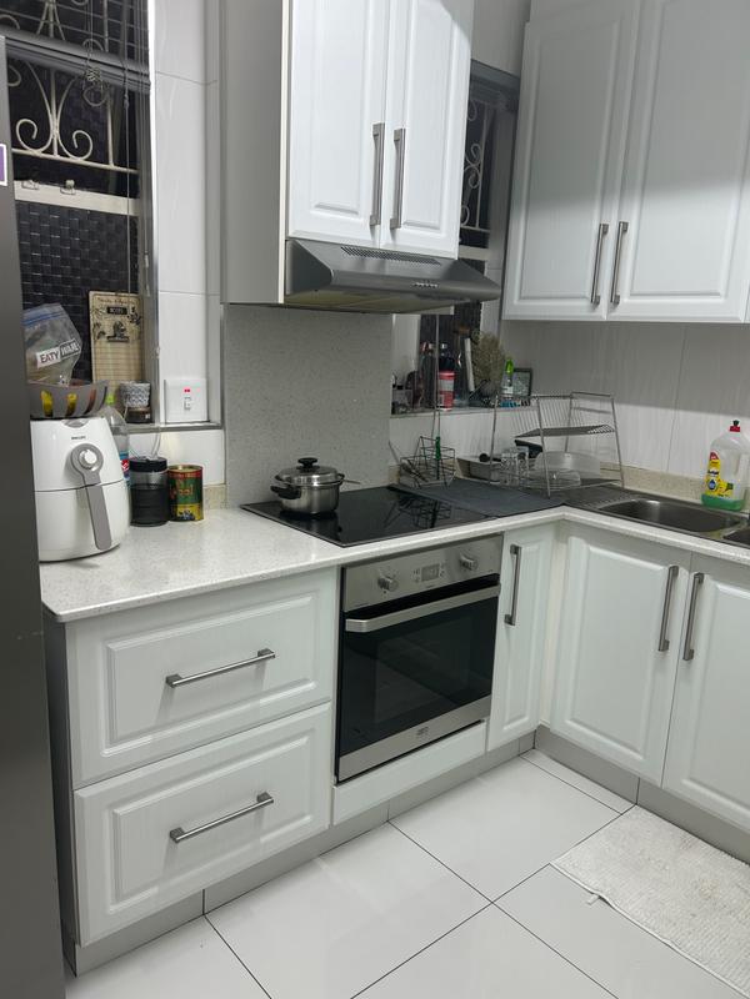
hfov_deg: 53.1
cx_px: 375
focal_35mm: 26
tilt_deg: -11.8
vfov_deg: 67.3
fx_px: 751
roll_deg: -3.1
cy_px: 500
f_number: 1.5
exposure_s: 1/100
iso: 80
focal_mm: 5.7
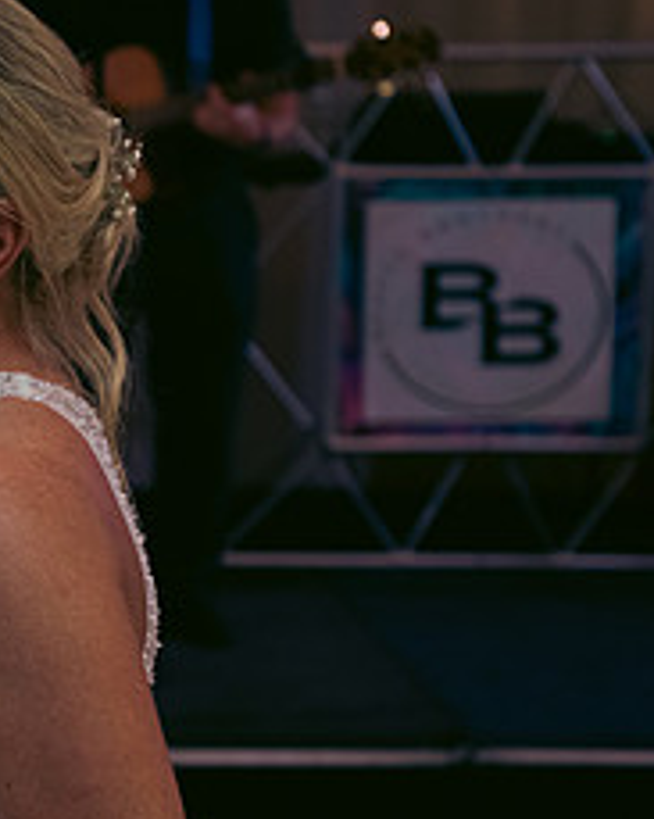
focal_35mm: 114
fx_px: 2760
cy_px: 388
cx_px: -179
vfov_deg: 16.9
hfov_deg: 13.1
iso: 800
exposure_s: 1/160
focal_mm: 48
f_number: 3.5
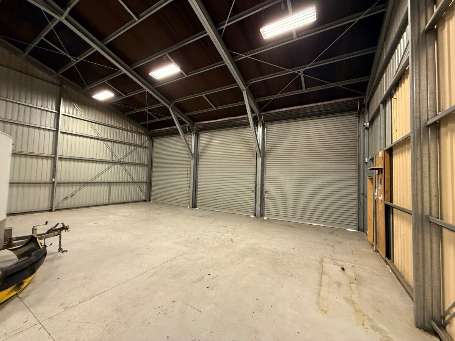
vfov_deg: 85.7
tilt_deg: +2.1
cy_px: 170
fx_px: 184
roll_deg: -2.5
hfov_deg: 102.1
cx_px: 228
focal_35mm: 14
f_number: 2.2
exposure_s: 1/50
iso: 320
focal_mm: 2.22
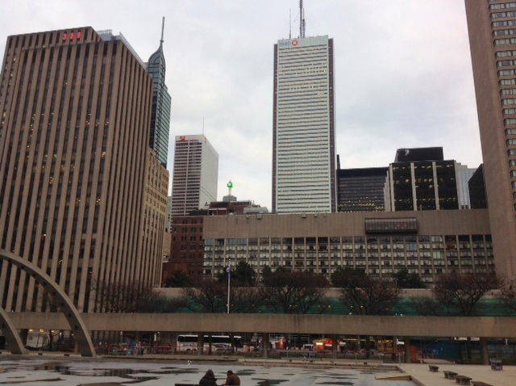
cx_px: 258
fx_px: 521
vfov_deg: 40.6
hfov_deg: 52.7
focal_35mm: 35
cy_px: 193
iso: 50
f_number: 2.4
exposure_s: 1/131
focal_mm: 4.28
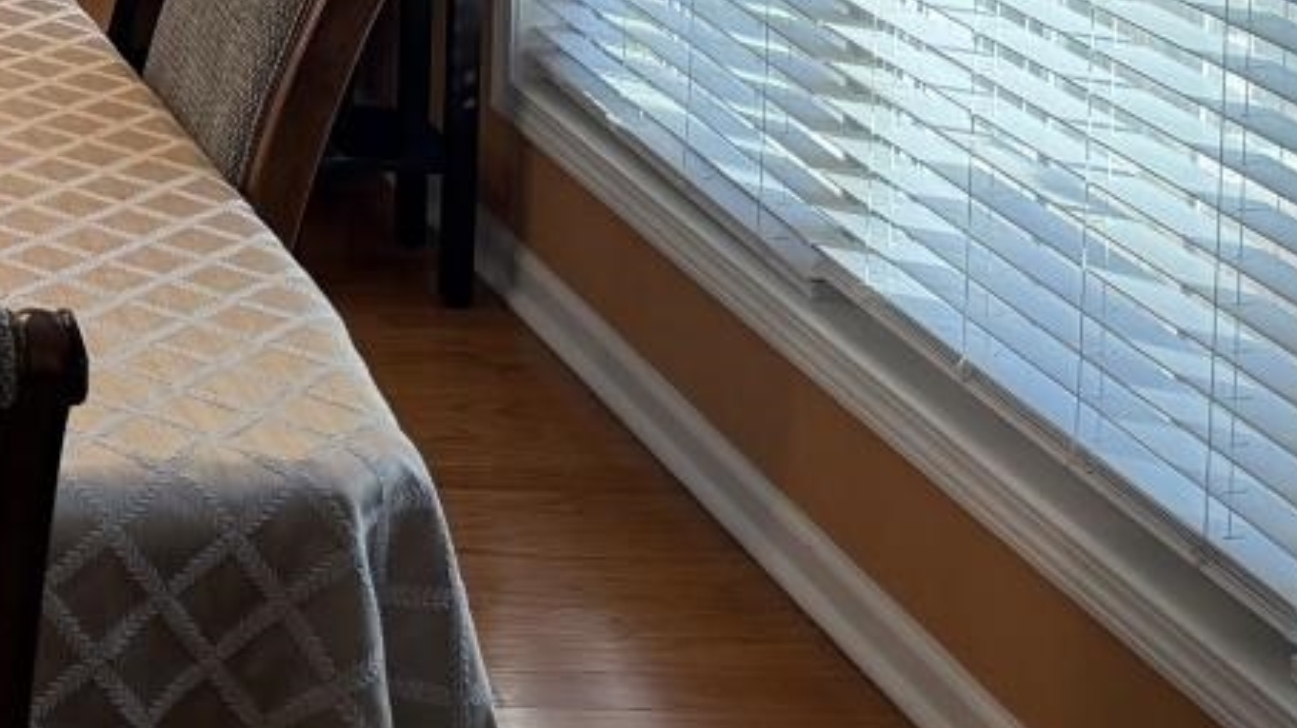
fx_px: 2853
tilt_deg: -2.4
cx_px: -629
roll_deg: -0.6
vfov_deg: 12.9
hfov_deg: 21.6
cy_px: -677
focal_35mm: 83
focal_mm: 6.76
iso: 200
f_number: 1.78
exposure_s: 1/160
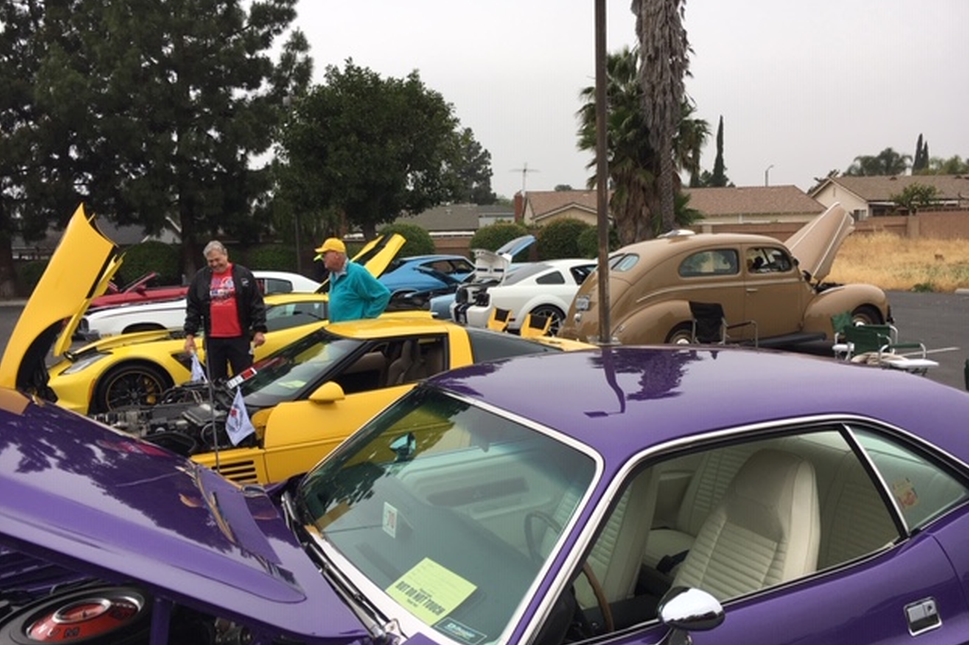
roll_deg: +1.6
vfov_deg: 42.3
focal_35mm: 31
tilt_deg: -5.3
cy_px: 331
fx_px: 834
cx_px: 496
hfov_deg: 60.3
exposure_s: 1/527
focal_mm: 4.15
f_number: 2.2
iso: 25
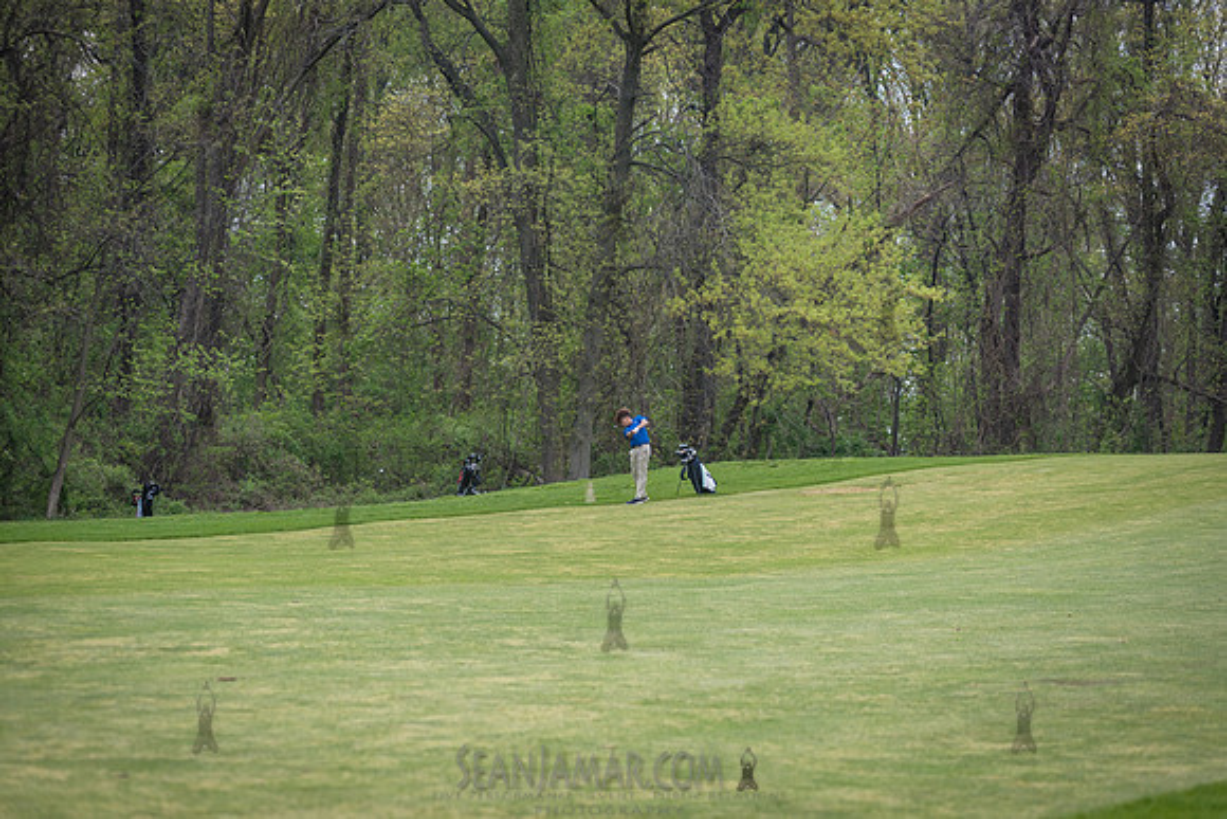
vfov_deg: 11.4
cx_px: 614
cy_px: 410
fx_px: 4091
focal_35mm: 120
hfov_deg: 17.1
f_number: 3.5
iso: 400
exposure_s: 1/1600
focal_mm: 120
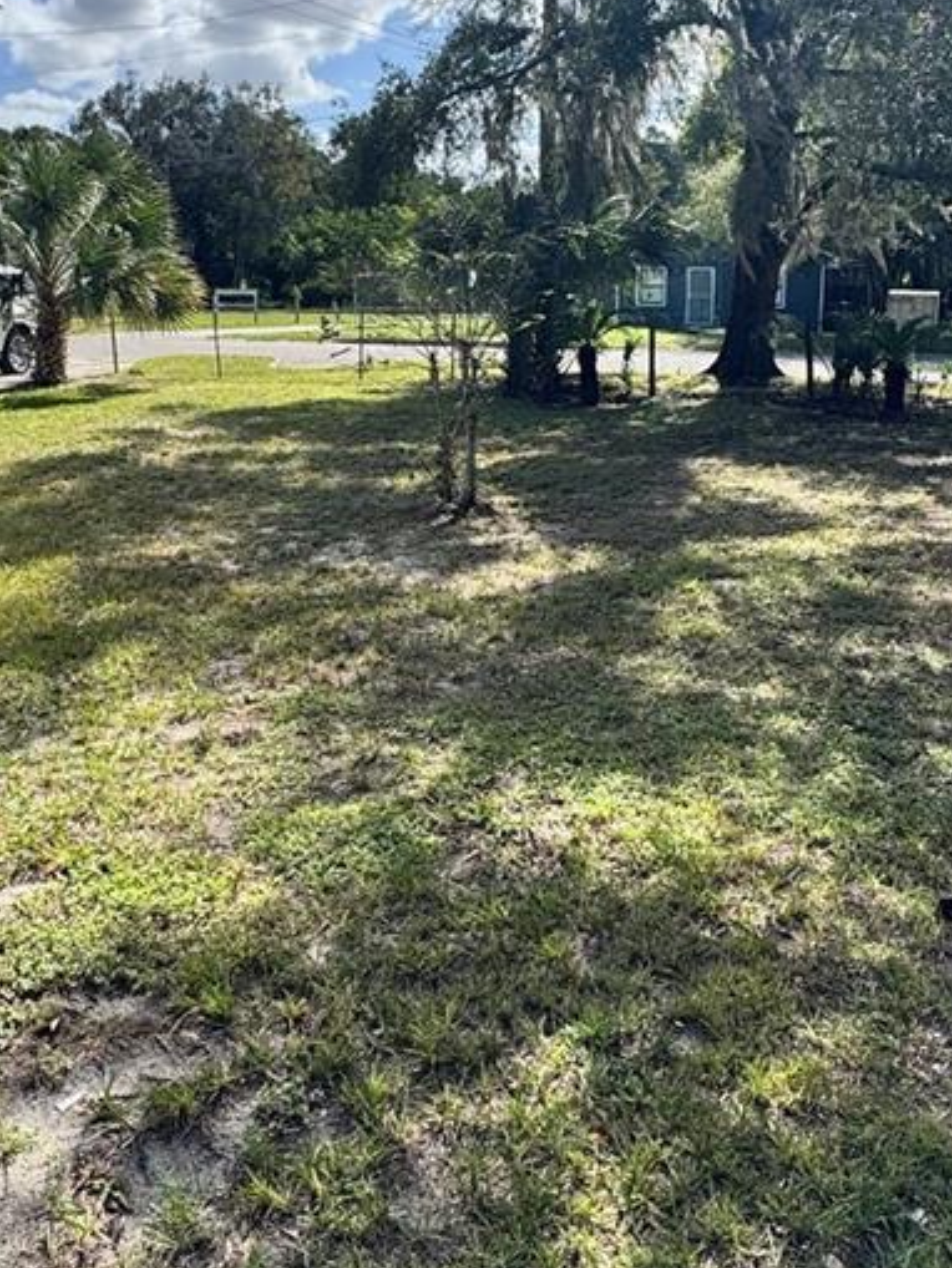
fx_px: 1210
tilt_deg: -7.1
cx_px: 399
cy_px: 419
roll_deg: +0.5
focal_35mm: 33
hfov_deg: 42.8
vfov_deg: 54.2
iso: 50
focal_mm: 2.22
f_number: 2.2
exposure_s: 1/1346
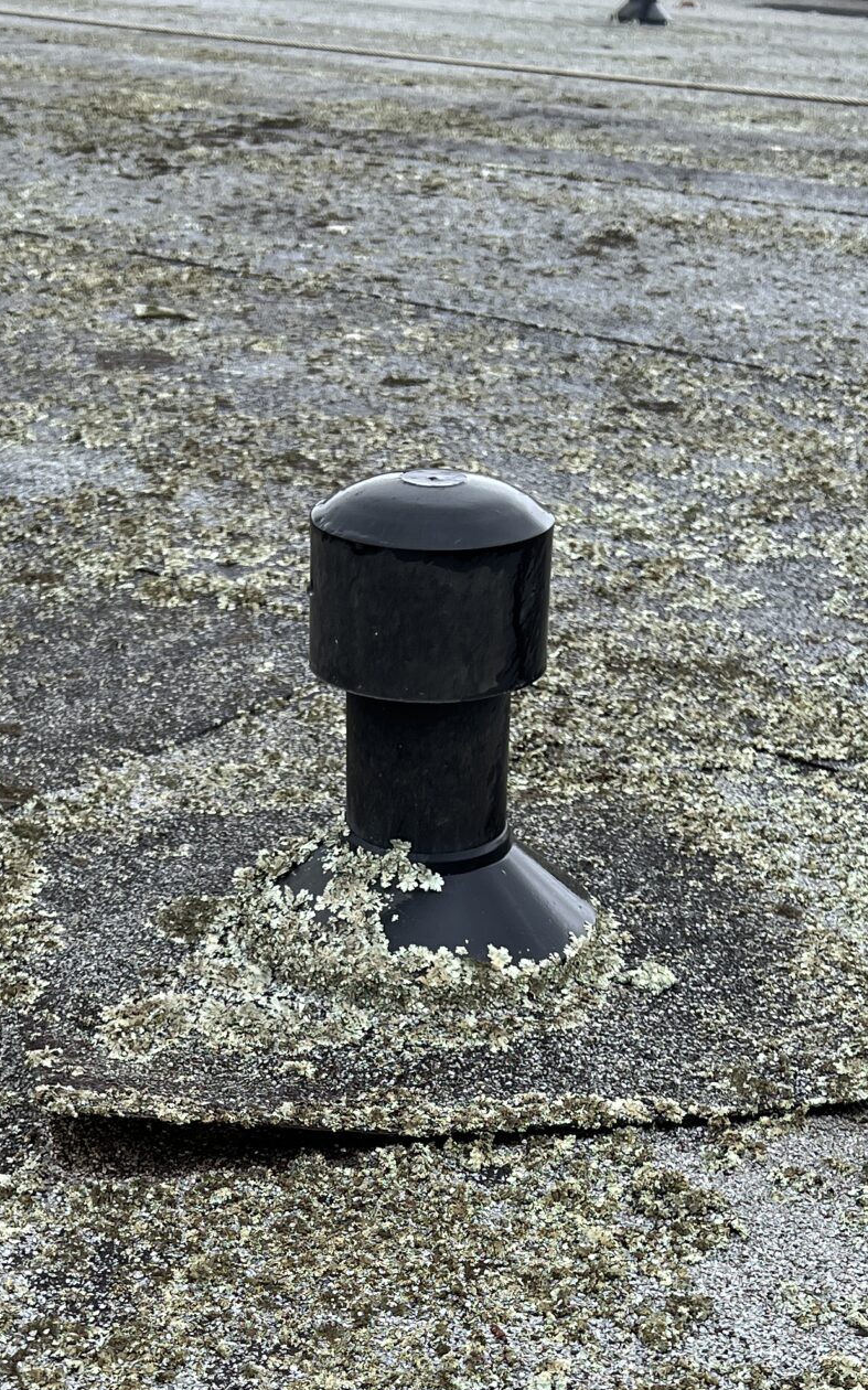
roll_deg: -1.1
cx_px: 330
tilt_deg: -33.8
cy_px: 1244
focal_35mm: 56
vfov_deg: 34.3
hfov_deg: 23.1
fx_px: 2121
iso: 50
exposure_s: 1/866
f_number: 1.5
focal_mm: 5.7
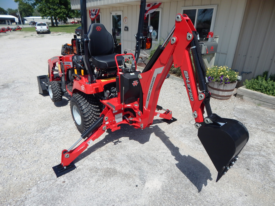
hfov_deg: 76.4
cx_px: 138
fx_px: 175
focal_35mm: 22
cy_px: 103
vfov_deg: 61.1
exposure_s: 1/640
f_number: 6
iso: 125
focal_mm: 4
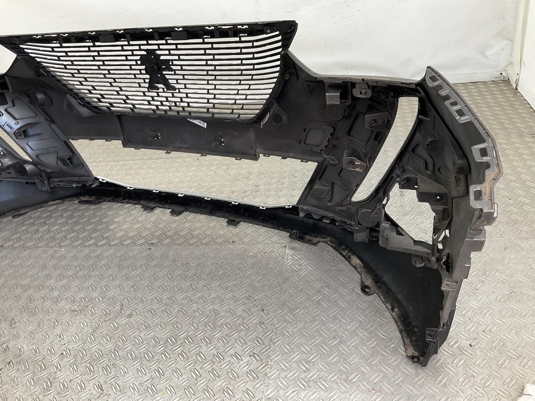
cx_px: 268
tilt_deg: -32.9
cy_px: 200
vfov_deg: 48.2
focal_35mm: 29
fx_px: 448
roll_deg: +8.9
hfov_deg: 61.7
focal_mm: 3
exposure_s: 1/100
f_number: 1.8
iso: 32
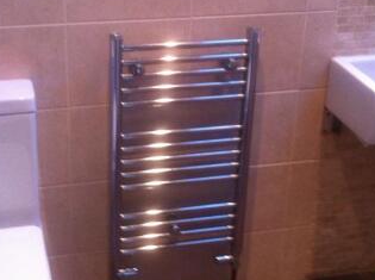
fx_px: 703
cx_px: 148
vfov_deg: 22.3
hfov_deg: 29.8
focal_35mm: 65
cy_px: 76
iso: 200
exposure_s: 1/17
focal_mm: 3.85
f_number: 2.8
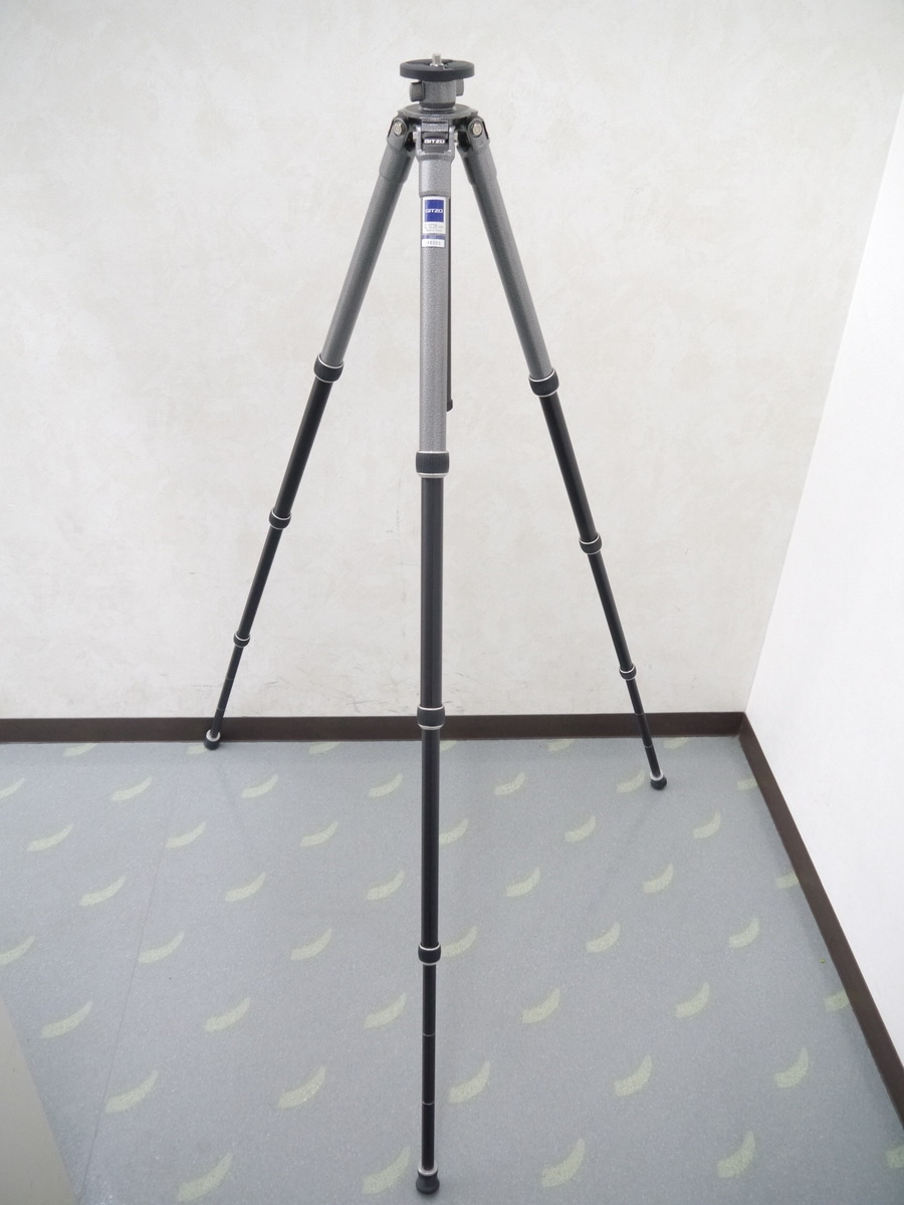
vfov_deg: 60.0
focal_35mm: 30
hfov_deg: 46.8
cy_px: 602
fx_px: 1045
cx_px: 452
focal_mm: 15
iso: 1600
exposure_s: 1/160
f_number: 4
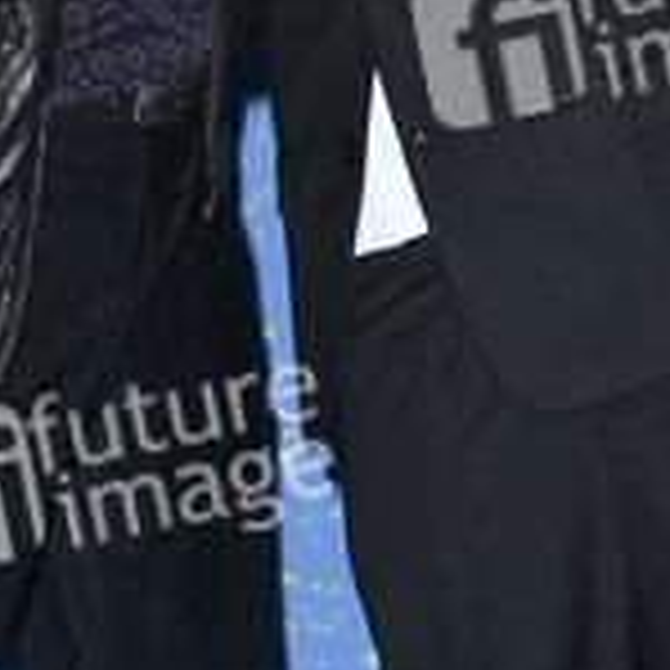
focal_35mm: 307
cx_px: 234
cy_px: -202
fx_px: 6723
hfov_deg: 5.7
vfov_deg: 5.7
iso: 1000
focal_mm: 135
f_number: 6.3
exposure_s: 1/250
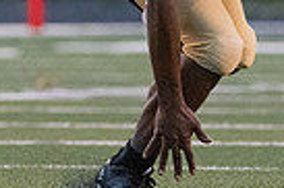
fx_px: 12906
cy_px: -157
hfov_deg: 1.3
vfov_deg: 0.8
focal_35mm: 1638
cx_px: 181
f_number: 5
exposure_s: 1/1250
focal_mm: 270
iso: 9000
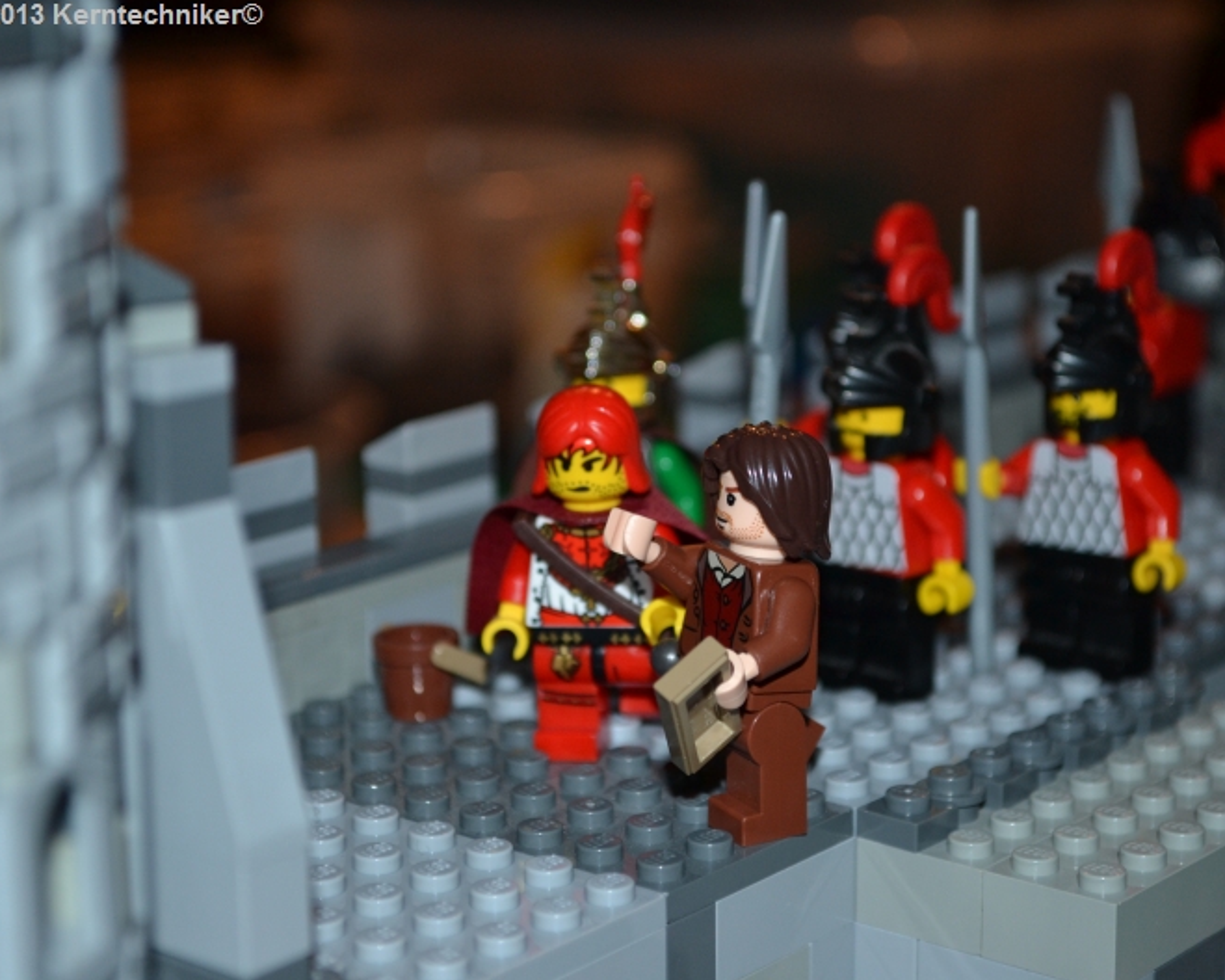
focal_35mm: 82
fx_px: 2972
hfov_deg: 23.3
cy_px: 494
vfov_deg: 18.7
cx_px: 608
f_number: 5.3
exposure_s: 1/60
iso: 640
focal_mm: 48
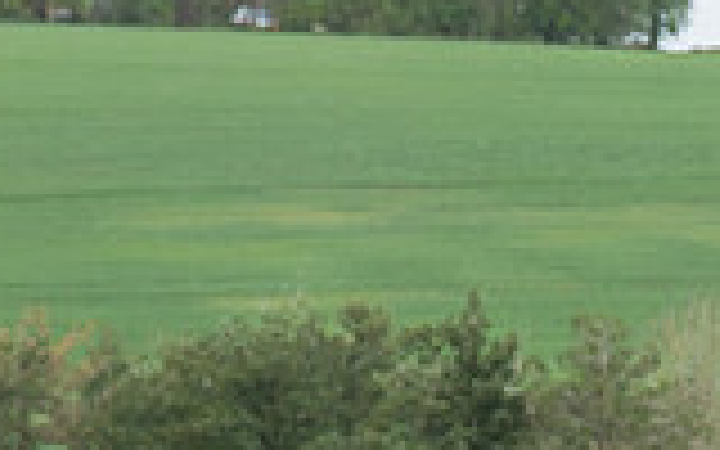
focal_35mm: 889
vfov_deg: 1.5
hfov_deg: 2.4
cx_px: 867
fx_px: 17444
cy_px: 1412
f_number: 4
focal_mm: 96
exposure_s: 1/2000
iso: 400
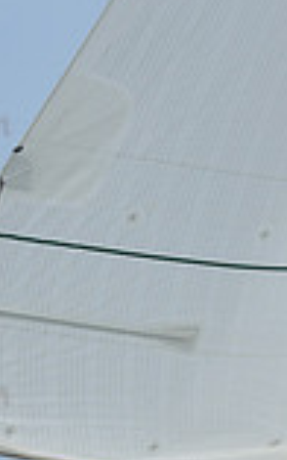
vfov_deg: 7.9
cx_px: 164
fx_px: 3307
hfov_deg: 5.0
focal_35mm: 264
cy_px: 549
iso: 250
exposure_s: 1/800
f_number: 10
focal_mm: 70
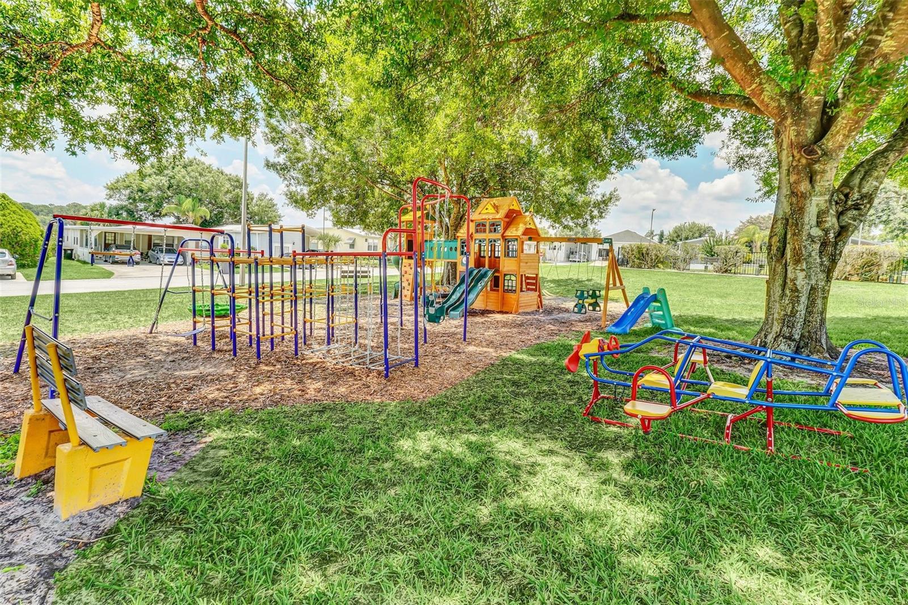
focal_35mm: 15
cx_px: 454
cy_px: 302
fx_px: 378
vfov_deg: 77.3
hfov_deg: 100.4
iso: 100
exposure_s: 1/200
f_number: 7.1
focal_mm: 10
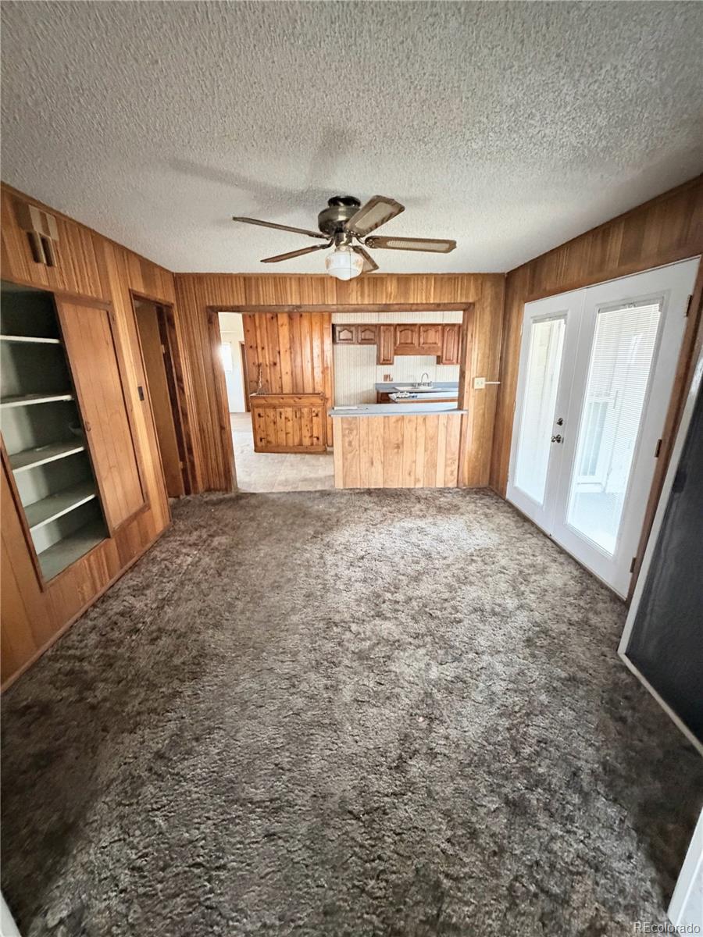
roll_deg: +2.1
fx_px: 379
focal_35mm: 14
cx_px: 352
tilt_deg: -17.2
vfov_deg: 102.1
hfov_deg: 85.7
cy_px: 468
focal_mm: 2.22
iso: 1250
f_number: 2.2
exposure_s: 1/60
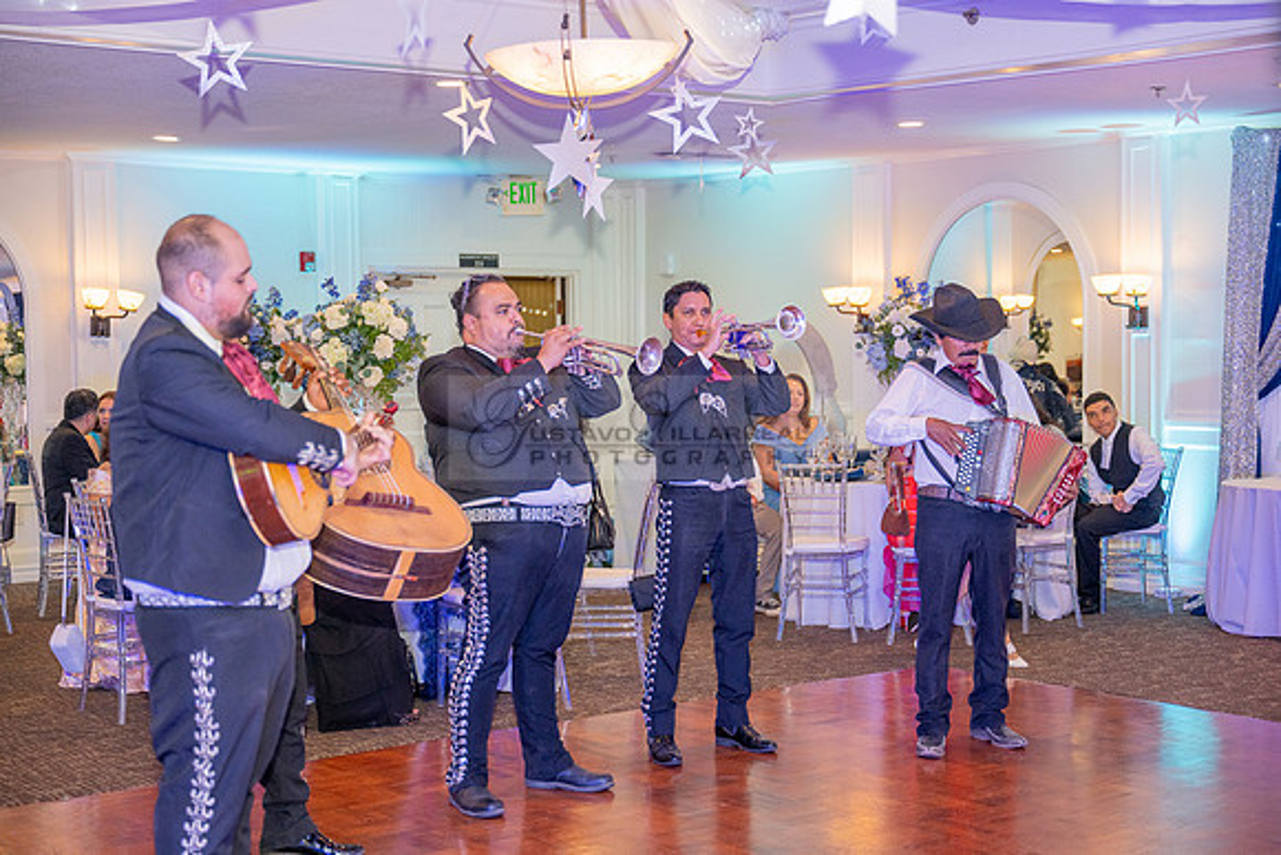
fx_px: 1993
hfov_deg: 35.6
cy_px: 428
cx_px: 640
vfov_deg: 24.2
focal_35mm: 56
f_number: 2.8
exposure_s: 1/200
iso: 1000
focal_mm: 56
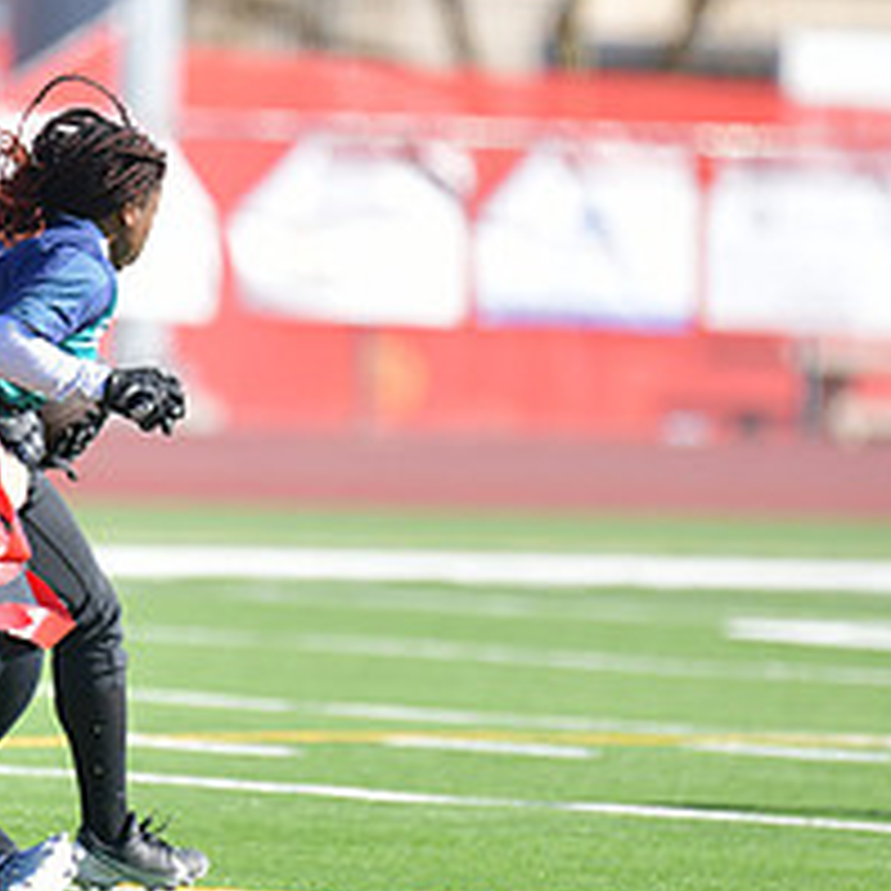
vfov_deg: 2.3
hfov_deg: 2.3
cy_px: 344
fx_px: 21782
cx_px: 234
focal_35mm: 748
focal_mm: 300
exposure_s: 1/4000
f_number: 2.8
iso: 400
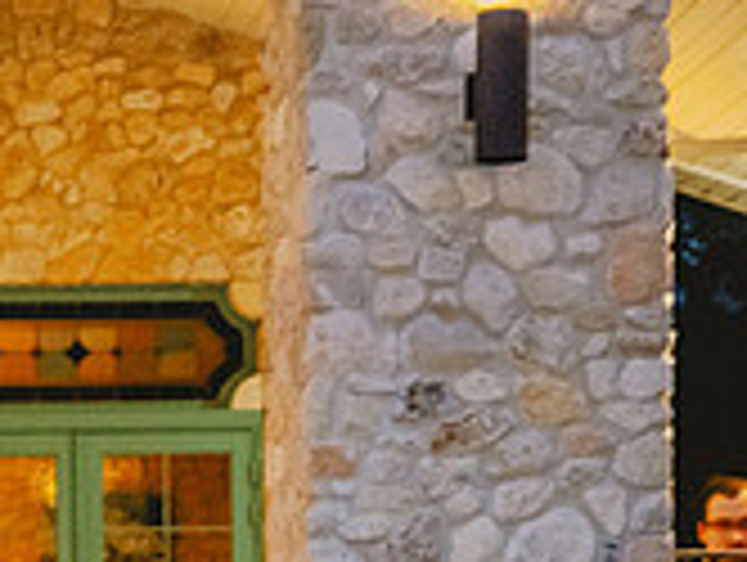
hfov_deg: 14.5
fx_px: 2831
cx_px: -171
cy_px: 812
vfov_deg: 11.0
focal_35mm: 131
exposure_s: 1/200
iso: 8000
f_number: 2.8
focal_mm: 39
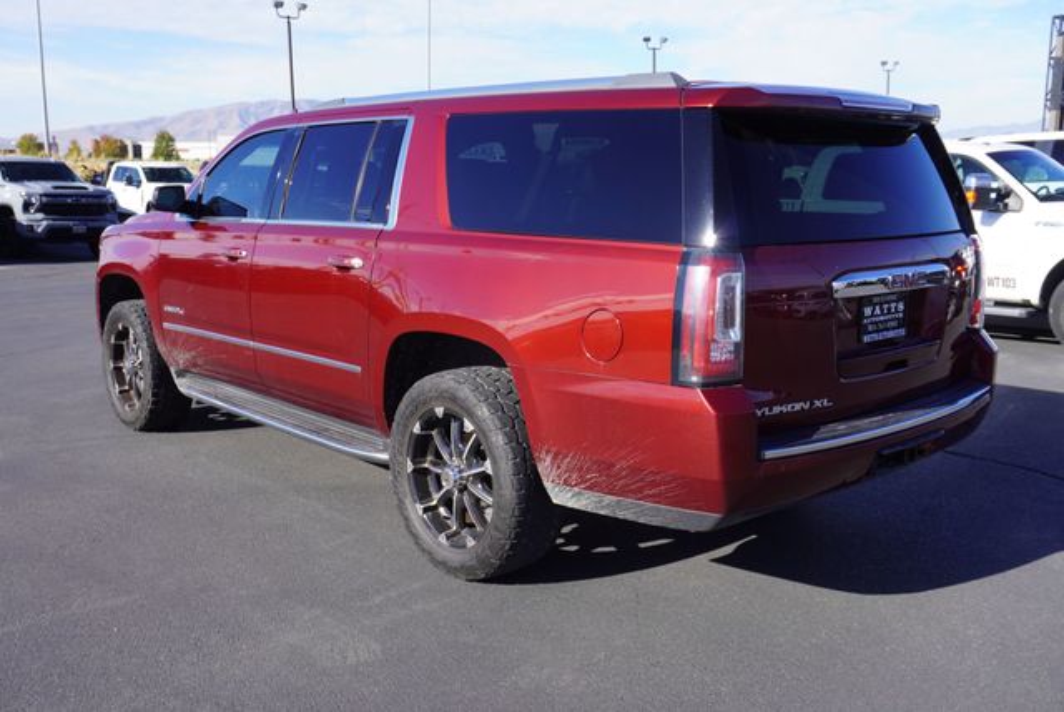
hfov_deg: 55.1
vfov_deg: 38.4
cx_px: 532
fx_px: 1021
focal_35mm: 34
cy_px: 356
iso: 100
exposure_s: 1/125
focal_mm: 23
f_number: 9
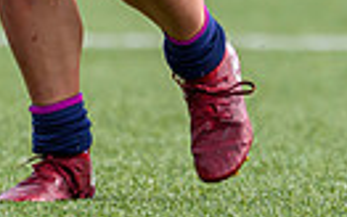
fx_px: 31628
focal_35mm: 3343
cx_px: 122
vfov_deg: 0.4
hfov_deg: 0.6
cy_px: -251
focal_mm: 560
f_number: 4
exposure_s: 1/2000
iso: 500
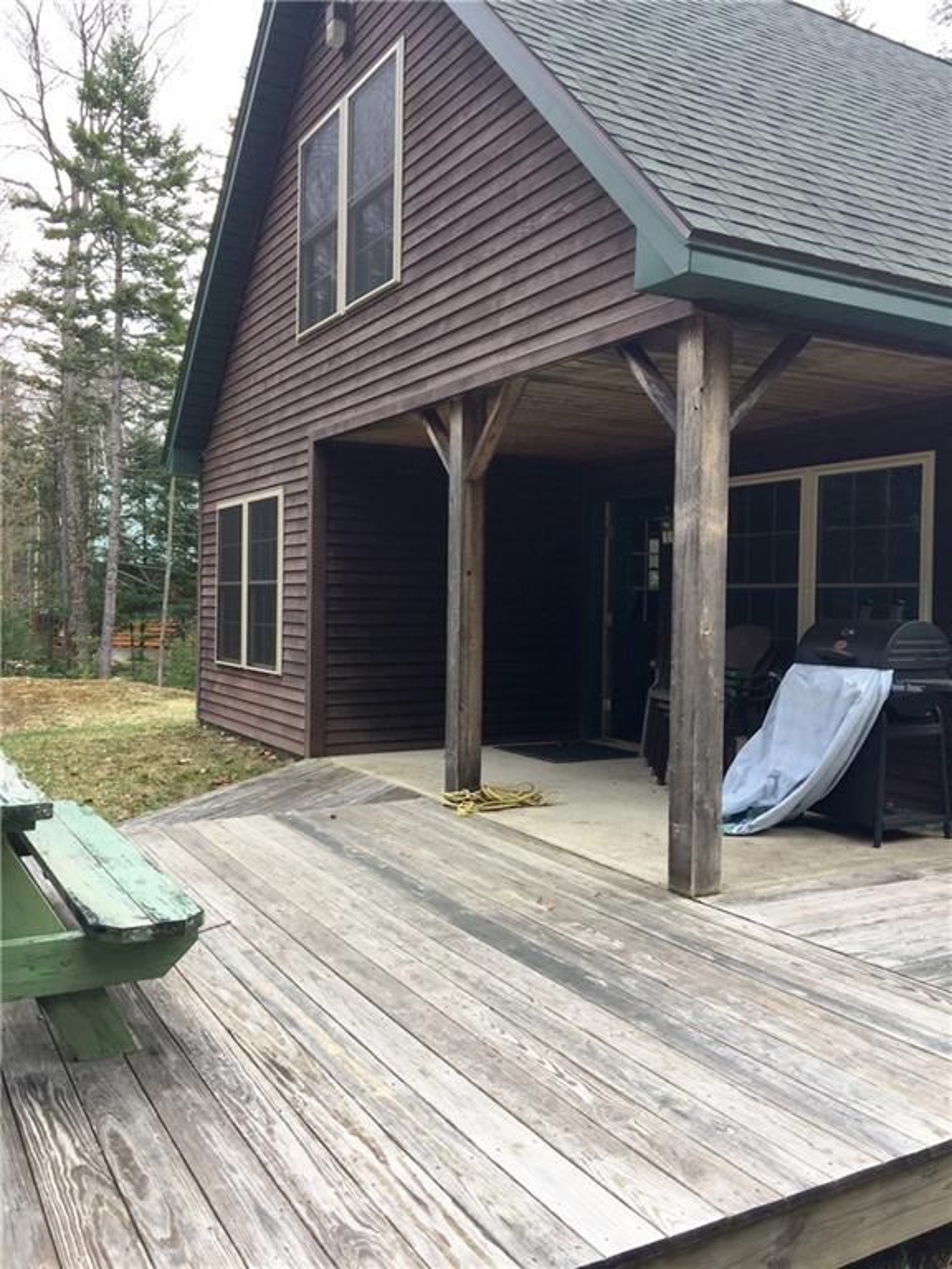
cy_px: 634
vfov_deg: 61.7
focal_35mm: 29
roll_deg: +0.5
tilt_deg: -2.2
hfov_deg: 48.2
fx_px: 1063
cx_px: 476
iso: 32
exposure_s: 1/356
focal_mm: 4.15
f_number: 2.2
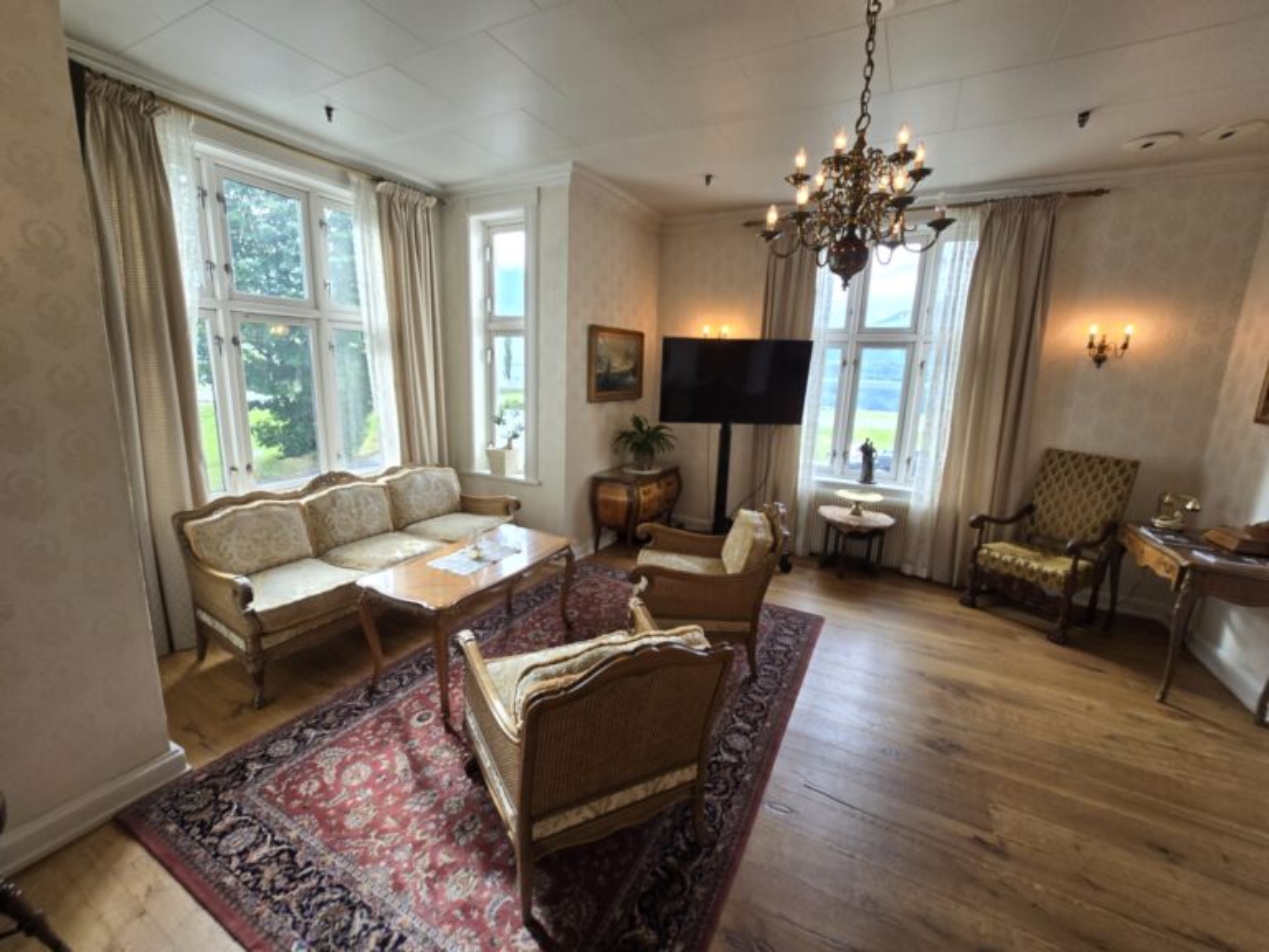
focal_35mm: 13
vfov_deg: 89.9
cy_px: 476
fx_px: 477
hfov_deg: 106.2
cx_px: 634
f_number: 2.2
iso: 80
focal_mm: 2.2
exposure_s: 1/100
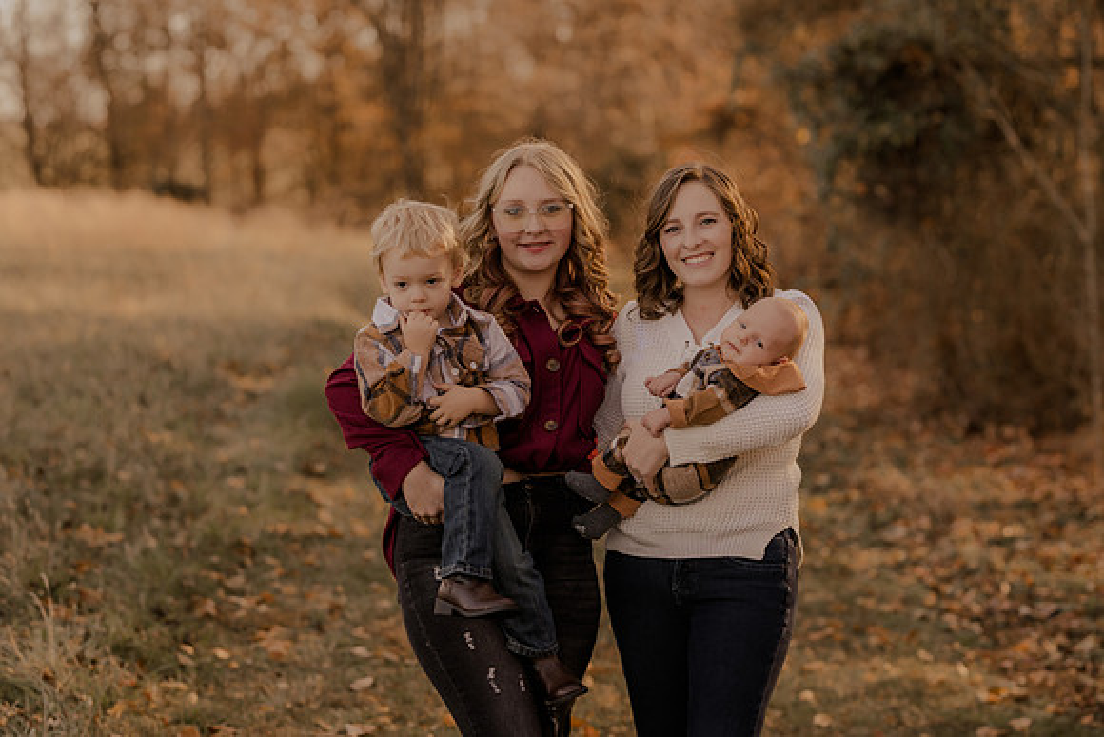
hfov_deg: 23.9
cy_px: 368
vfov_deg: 16.1
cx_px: 552
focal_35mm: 85
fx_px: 2607
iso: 200
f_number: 2.8
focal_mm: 85
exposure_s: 1/400
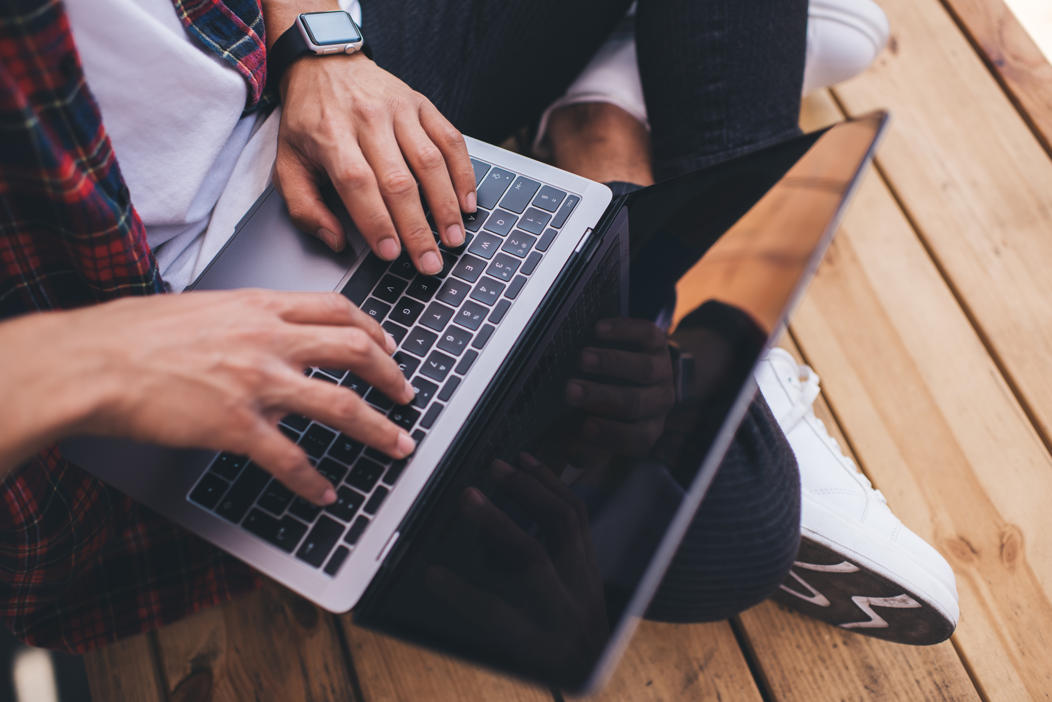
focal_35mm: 35
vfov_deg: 37.9
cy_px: 351
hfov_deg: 54.4
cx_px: 526
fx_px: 1023
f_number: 2
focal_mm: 35
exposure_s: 1/800
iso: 100
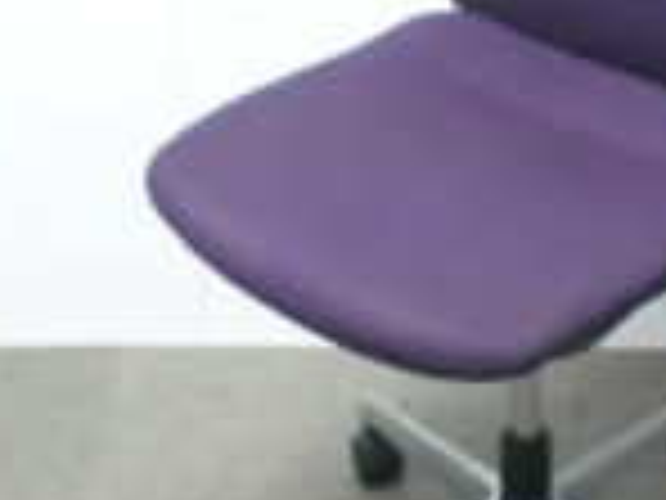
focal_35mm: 108
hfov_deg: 18.0
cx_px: 562
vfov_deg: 13.6
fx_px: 2078
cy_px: 38
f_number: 3.5
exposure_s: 1/25
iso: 800
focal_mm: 5.8
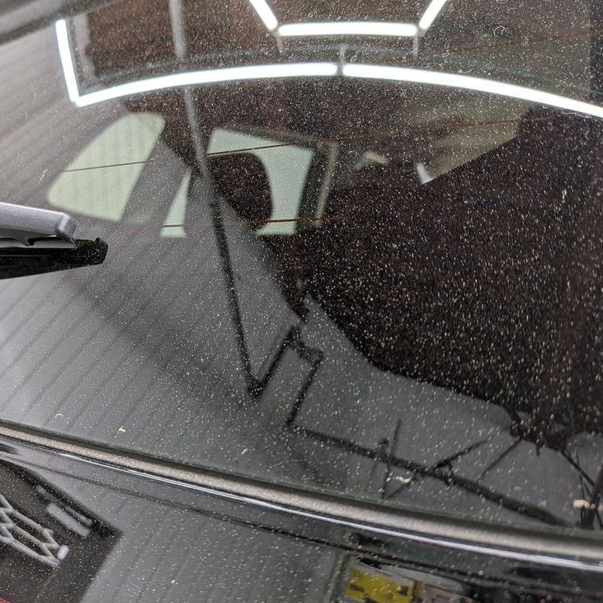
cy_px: 296
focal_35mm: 29
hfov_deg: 54.3
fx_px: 572
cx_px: 192
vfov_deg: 55.6
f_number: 1.7
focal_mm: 4.53
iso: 247
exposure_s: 1/120
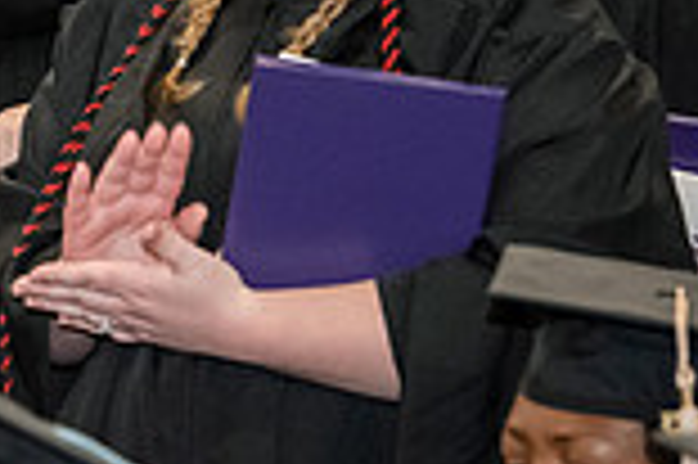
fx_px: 9084
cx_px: -482
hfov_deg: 4.4
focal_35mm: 469
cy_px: -34
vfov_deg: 2.9
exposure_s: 1/200
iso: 4000
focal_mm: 125
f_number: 4
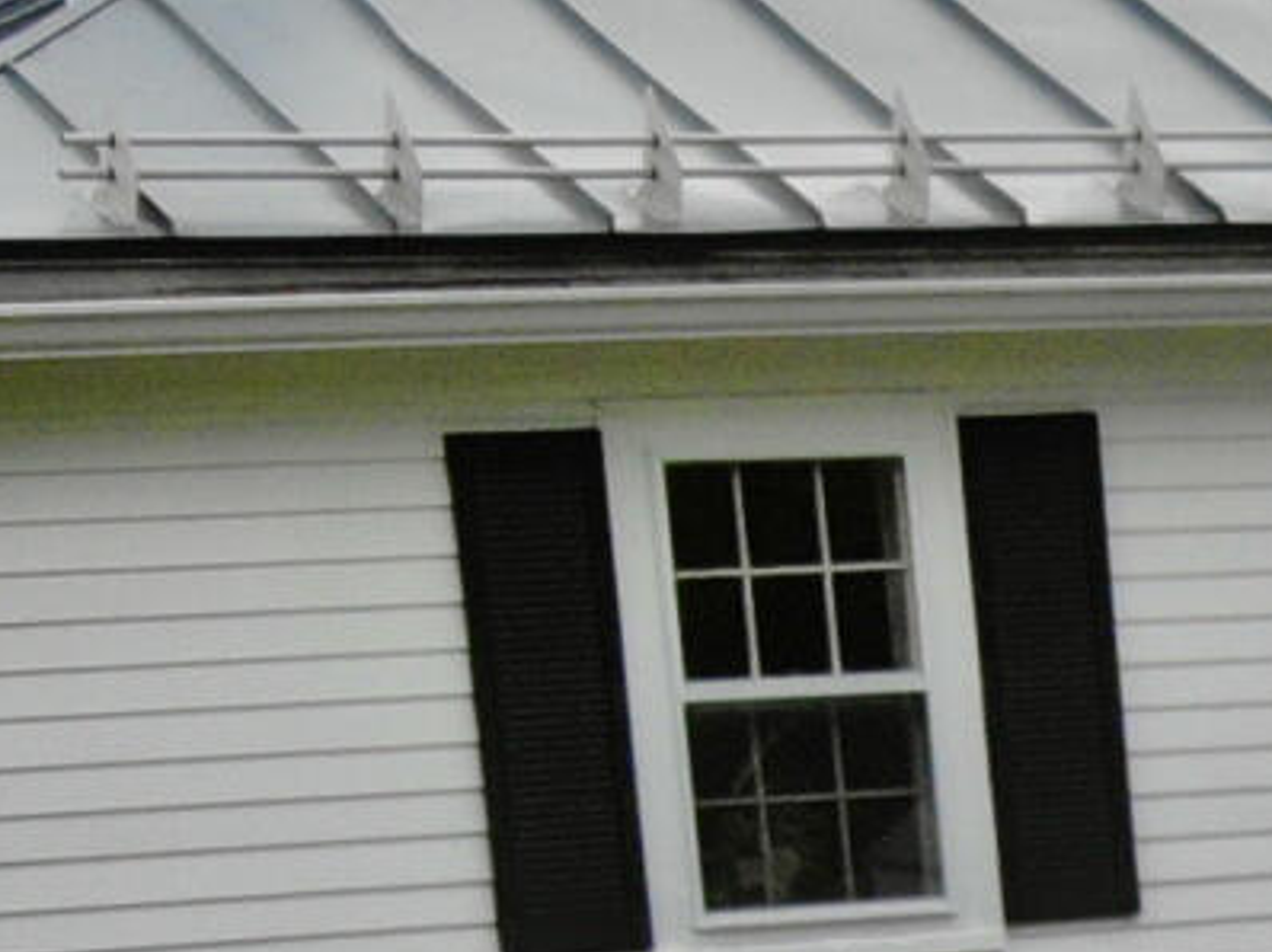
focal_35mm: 181
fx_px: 6647
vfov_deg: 7.5
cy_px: 2463
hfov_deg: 9.9
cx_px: 2812
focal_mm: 4.5
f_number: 2.8
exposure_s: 1/83.4
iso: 105
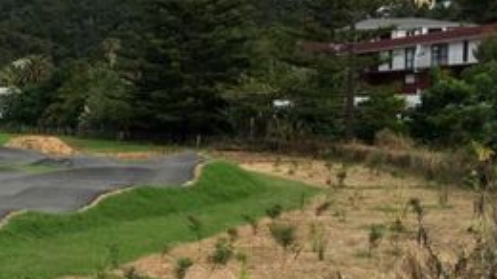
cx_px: -11
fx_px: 962
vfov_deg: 16.3
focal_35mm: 73
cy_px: 243
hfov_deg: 27.2
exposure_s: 1/1425
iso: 25
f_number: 2.2
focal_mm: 4.15
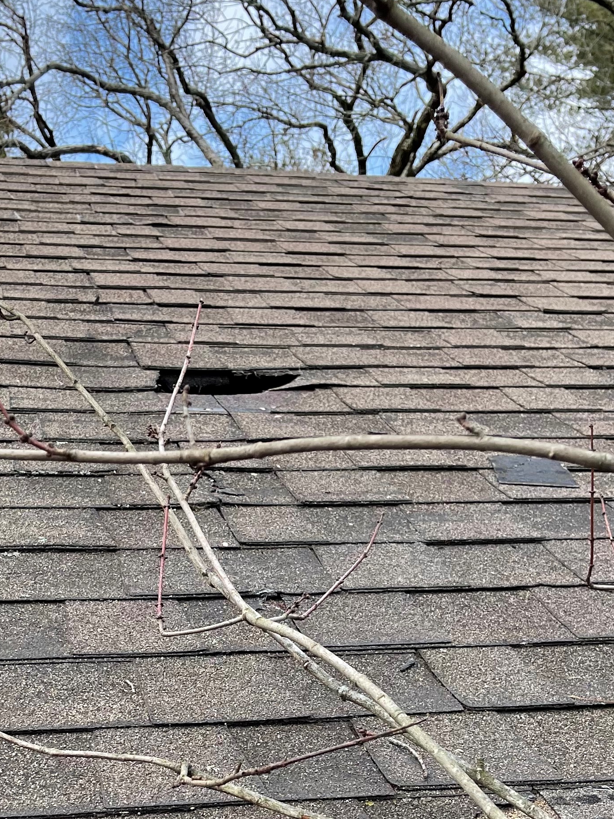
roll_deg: +4.6
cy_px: 693
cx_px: 234
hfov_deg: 25.6
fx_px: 1348
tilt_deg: +7.8
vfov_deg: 32.5
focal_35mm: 57
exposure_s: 1/590
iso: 32
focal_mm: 5.1
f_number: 1.6
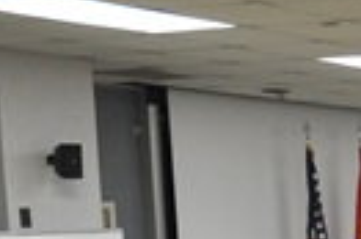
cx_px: 835
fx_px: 1172
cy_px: 352
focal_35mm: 117
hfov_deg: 13.4
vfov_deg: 11.2
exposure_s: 1/320
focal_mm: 24
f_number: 3.5
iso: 2000
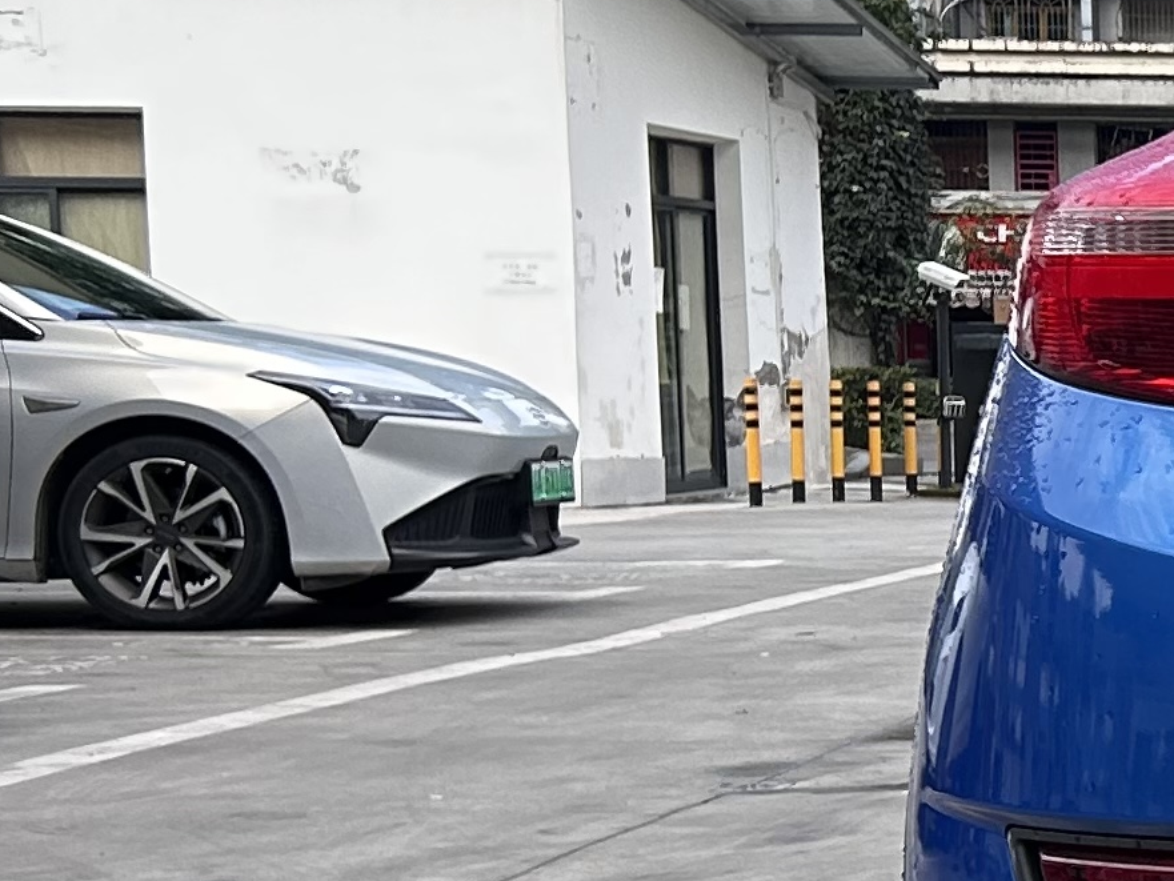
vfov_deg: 12.4
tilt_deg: -5.3
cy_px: 716
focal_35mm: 119
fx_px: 4036
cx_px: 2353
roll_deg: +0.4
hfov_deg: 14.0
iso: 50
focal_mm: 5.7
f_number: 1.5
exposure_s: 1/604
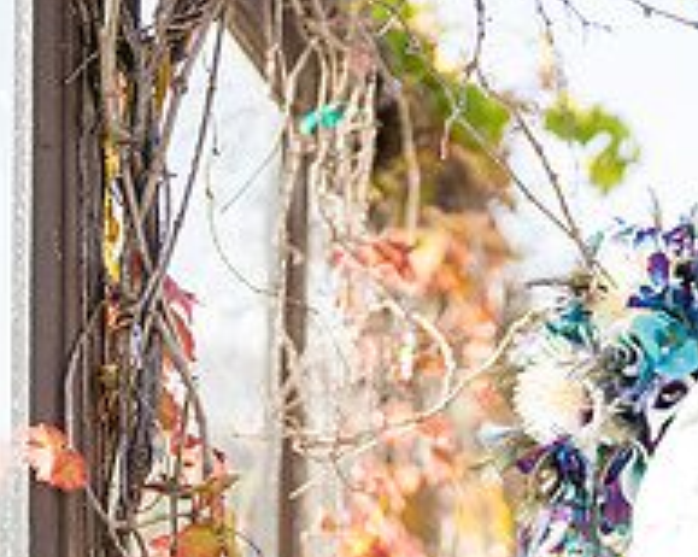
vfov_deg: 10.8
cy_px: 559
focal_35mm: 141
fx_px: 2910
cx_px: 626
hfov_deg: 13.6
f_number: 1.2
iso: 125
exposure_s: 1/2500
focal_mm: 50
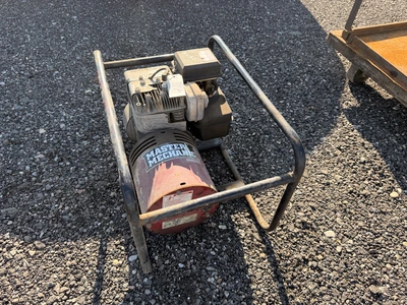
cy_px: 152
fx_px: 282
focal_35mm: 24
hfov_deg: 71.6
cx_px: 204
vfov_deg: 56.8
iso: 100
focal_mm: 6.76
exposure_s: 1/1211
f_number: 1.78
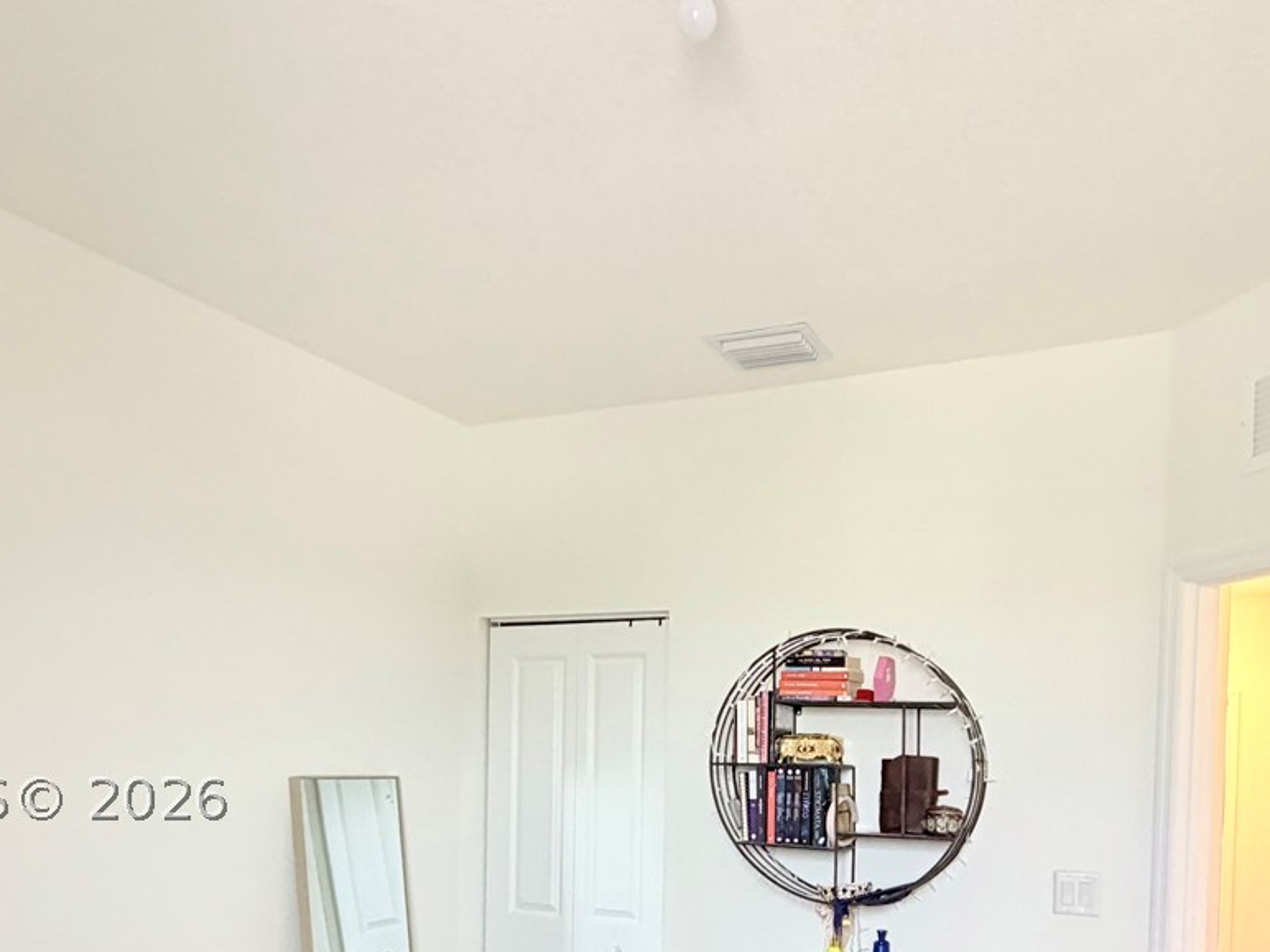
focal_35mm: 29
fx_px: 1064
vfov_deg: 45.1
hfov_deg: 61.4
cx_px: 730
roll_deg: -0.9
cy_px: 797
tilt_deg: -0.4
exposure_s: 1/60
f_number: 2.2
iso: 320
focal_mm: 2.22
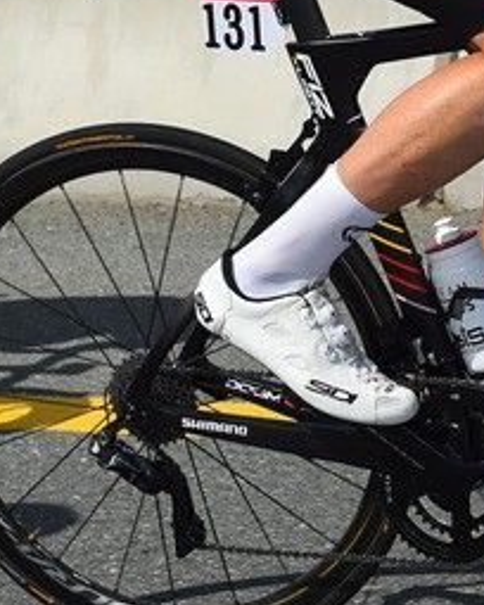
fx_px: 3957
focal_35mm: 221
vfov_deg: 8.7
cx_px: 681
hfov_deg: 6.9
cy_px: -5
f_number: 6.3
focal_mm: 60
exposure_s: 1/1600
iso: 320
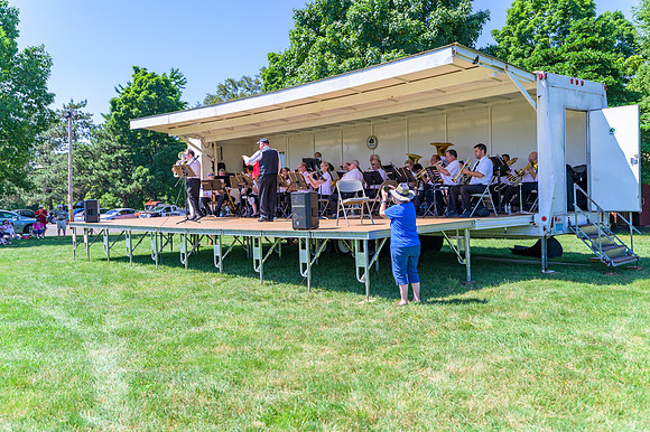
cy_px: 216
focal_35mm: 35
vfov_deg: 37.8
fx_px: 632
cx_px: 325
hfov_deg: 54.5
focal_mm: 35
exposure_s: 1/1600
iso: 400
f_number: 4
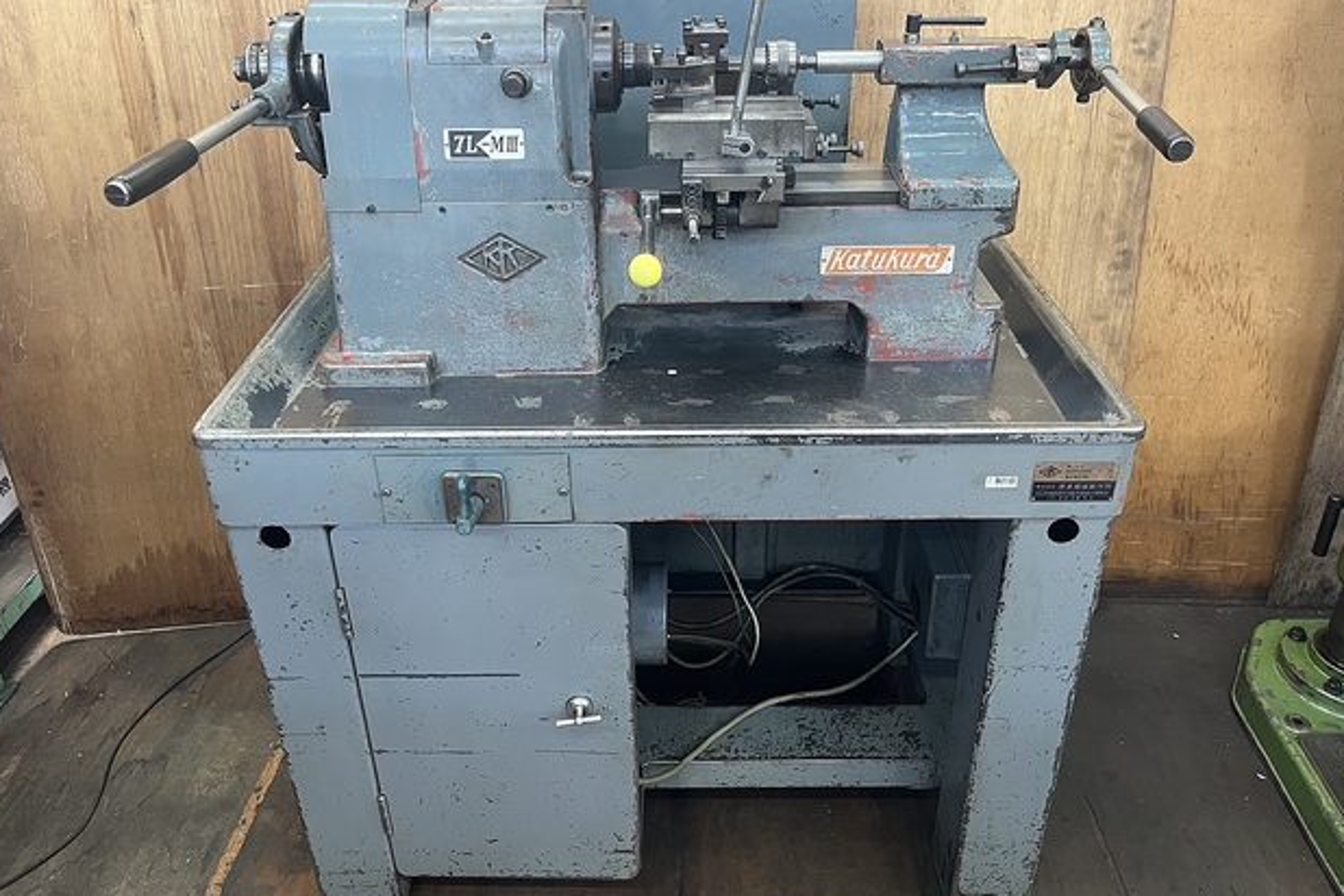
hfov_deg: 65.5
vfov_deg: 46.3
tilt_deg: -29.2
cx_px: 674
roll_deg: +0.9
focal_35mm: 28
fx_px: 1045
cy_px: 396
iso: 160
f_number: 1.6
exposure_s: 1/60
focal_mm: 5.1
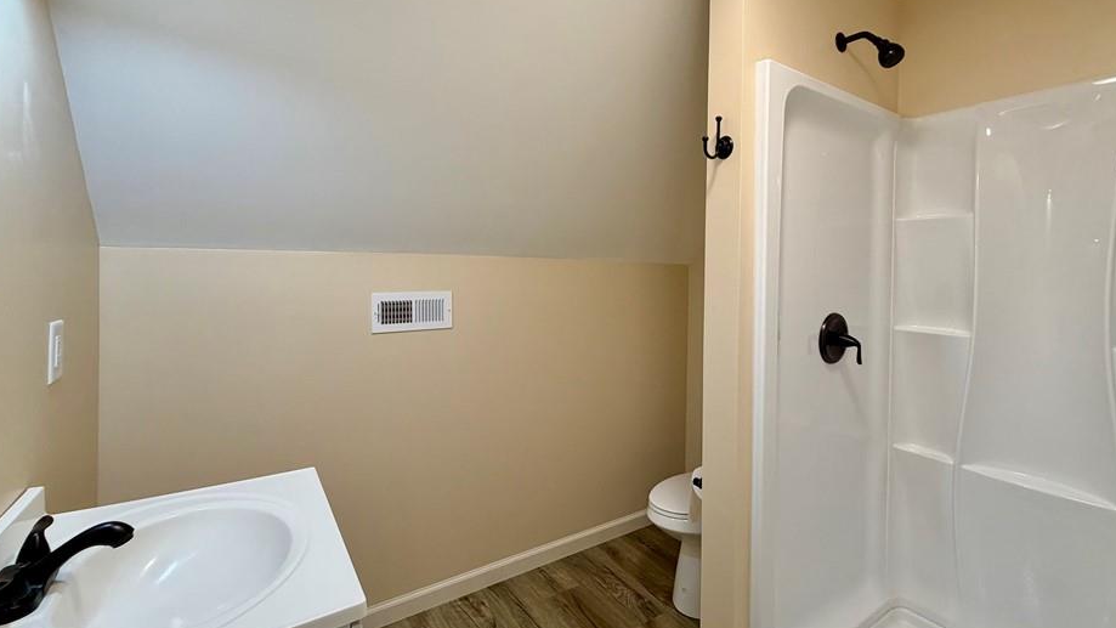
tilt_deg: -0.8
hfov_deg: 95.7
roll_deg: -0.4
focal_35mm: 17
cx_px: 606
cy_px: 277
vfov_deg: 63.7
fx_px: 503
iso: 250
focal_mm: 2.22
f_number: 2.2
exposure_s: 1/120
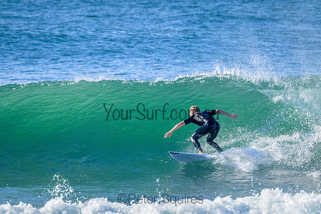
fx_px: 7135
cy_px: 107
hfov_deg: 2.6
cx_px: 160
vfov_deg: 1.7
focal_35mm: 800
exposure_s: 1/2000
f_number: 11
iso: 1600
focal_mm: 800
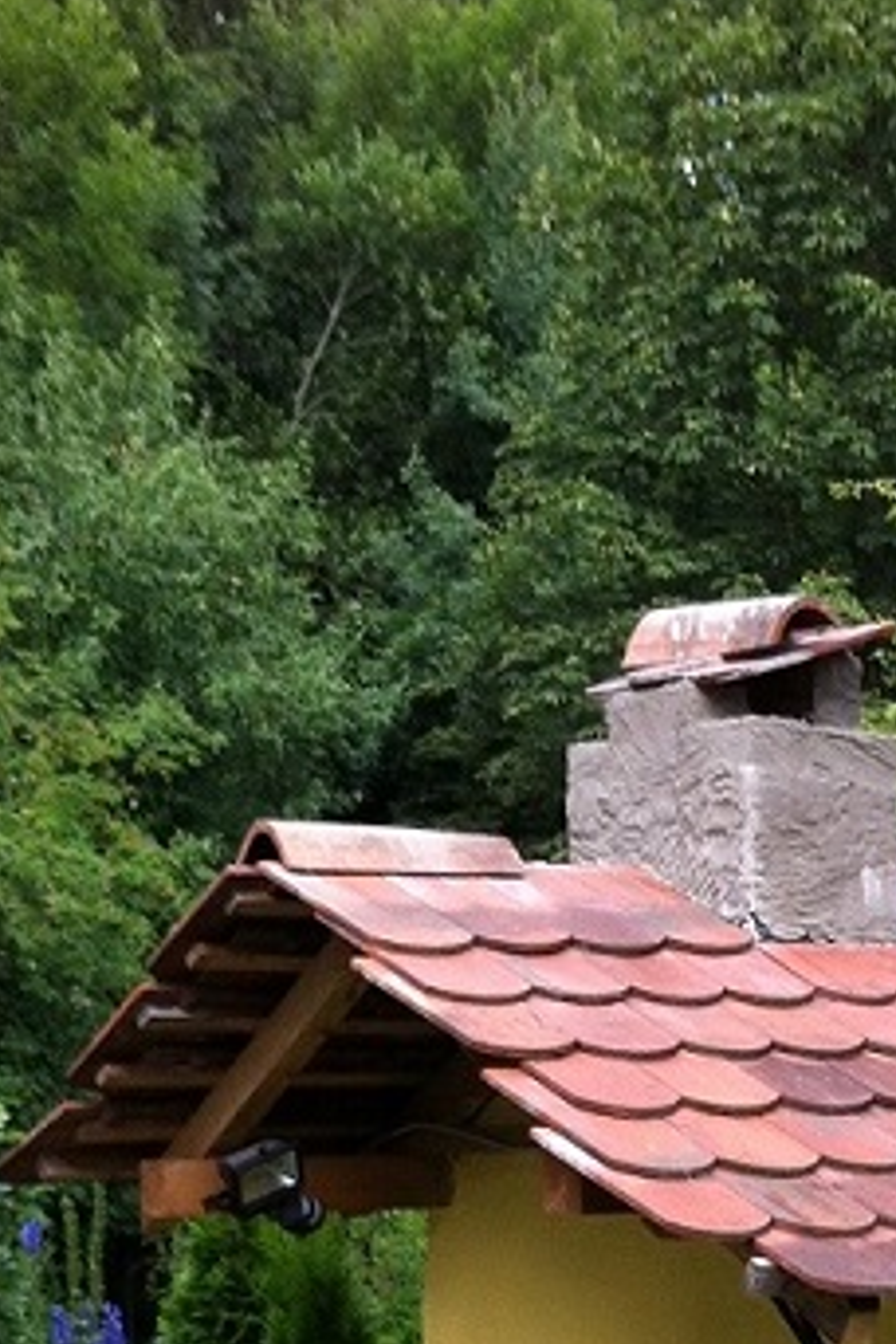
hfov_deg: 14.7
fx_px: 3397
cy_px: 1539
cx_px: 990
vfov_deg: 21.1
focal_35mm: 91
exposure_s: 1/282
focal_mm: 3.85
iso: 80
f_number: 2.8
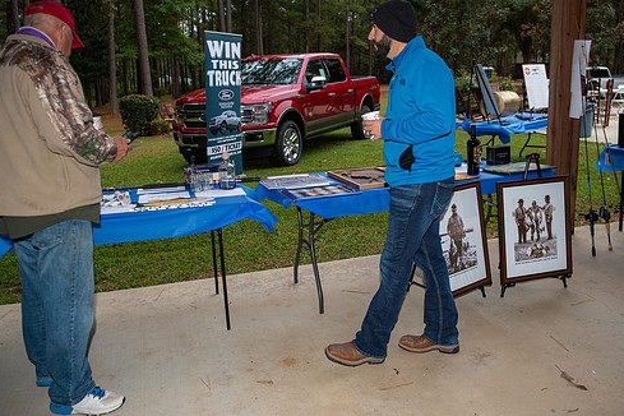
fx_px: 555
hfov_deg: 58.6
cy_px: 185
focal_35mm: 32
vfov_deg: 41.1
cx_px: 343
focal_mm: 27
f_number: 3.5
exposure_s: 1/100
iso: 400
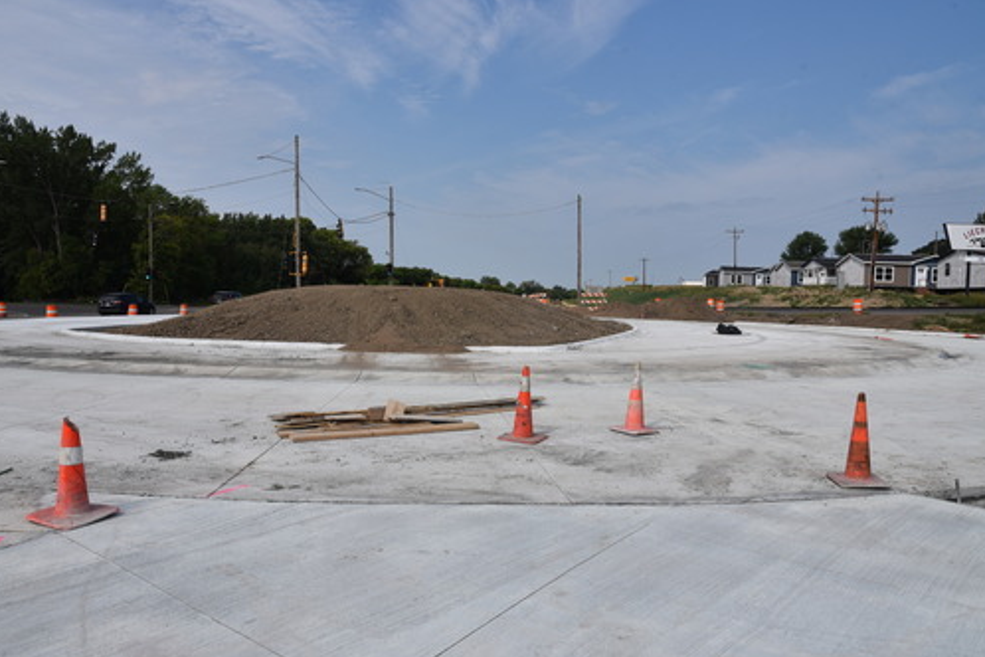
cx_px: 479
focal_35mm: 27
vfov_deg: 47.9
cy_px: 332
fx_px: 739
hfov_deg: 67.4
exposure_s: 1/500
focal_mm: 24
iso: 200
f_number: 11
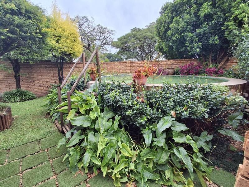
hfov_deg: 94.5
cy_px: 94
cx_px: 124
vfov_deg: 78.1
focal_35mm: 16
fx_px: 115
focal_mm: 1.64
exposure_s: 1/222
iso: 40
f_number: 2.2
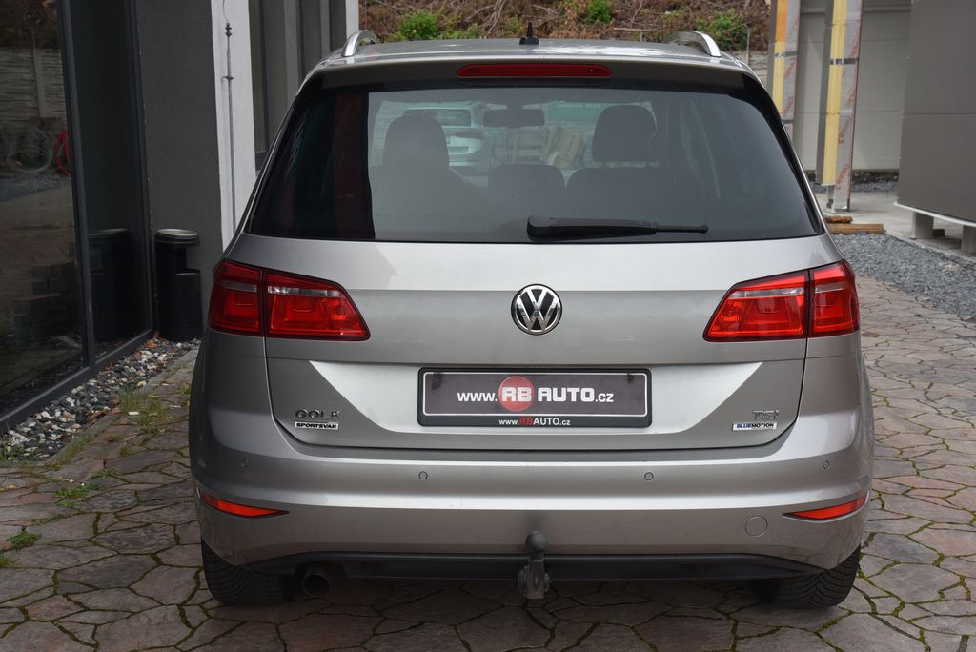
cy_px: 326
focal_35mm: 48
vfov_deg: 28.1
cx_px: 488
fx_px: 1302
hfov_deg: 41.1
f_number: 10
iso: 500
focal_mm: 48
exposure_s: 1/400
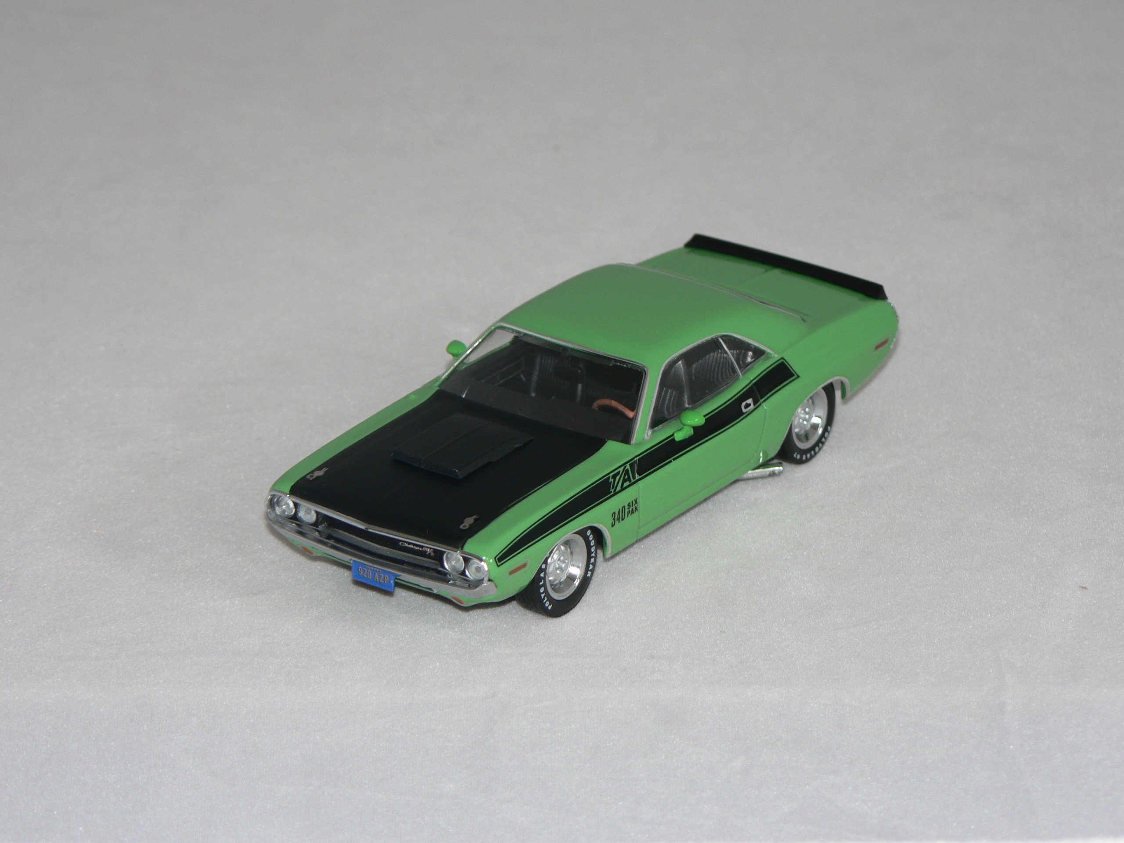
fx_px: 5228
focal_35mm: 161
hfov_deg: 12.3
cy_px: 422
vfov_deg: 9.2
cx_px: 562
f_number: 3.3
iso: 80
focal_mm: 26.8
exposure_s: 1/60
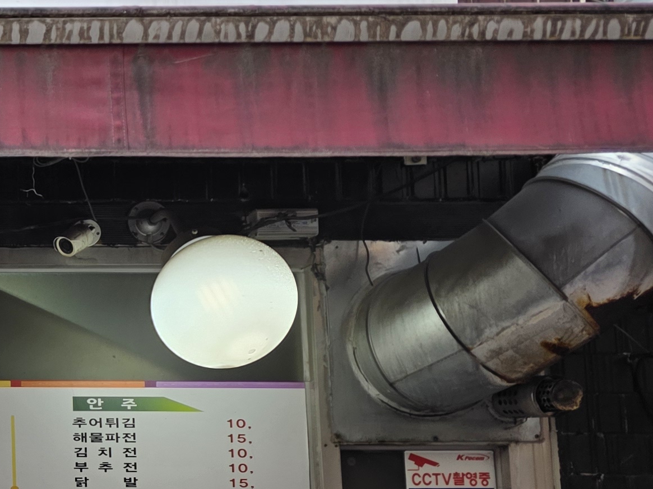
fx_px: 1490
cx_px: -412
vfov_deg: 18.3
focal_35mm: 79
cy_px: 467
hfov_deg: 20.1
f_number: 1.7
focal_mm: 6.3
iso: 16
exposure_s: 1/120
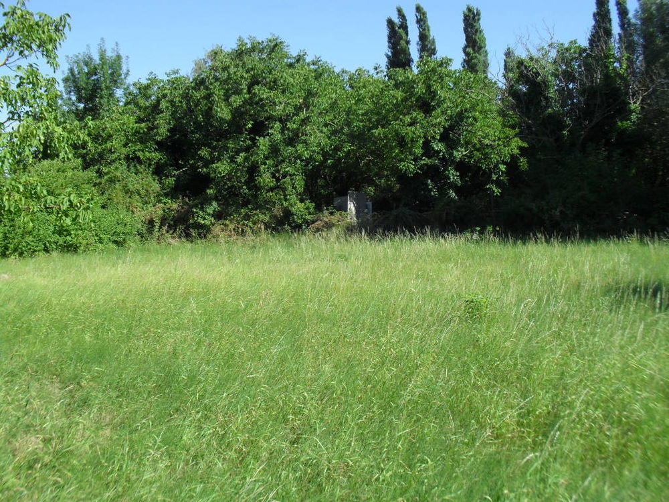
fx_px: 676
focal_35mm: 35
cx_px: 334
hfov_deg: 52.6
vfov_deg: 40.7
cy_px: 251
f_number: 8.4
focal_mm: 6.3
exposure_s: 1/125
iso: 100
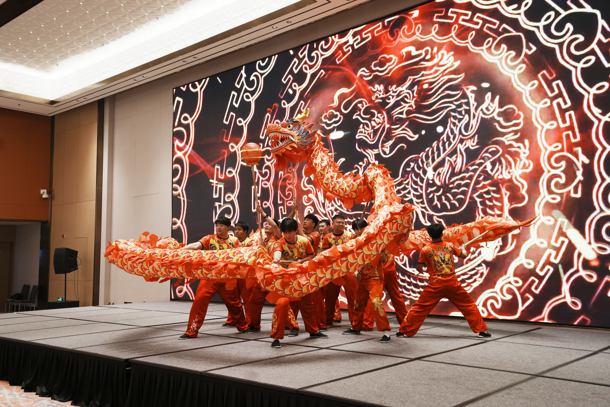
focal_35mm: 35
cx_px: 305
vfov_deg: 37.9
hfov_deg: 54.4
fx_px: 593
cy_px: 204
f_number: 4
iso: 640
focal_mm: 35
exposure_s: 1/125
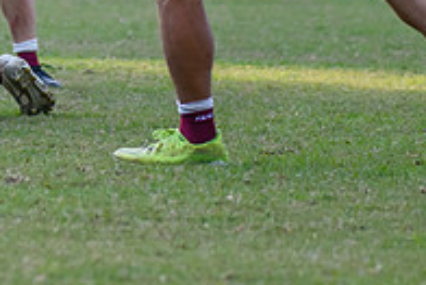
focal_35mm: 620
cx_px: -269
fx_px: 7342
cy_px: -106
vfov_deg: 2.2
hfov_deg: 3.3
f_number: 2.8
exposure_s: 1/2500
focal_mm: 120
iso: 1400
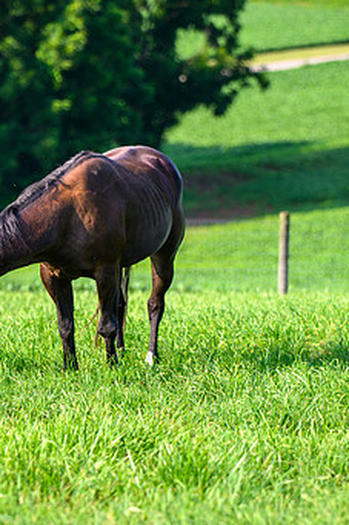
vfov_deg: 9.0
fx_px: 3348
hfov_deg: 6.0
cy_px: 256
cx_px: 121
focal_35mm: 230
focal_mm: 135
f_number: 2.8
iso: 100
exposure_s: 1/800
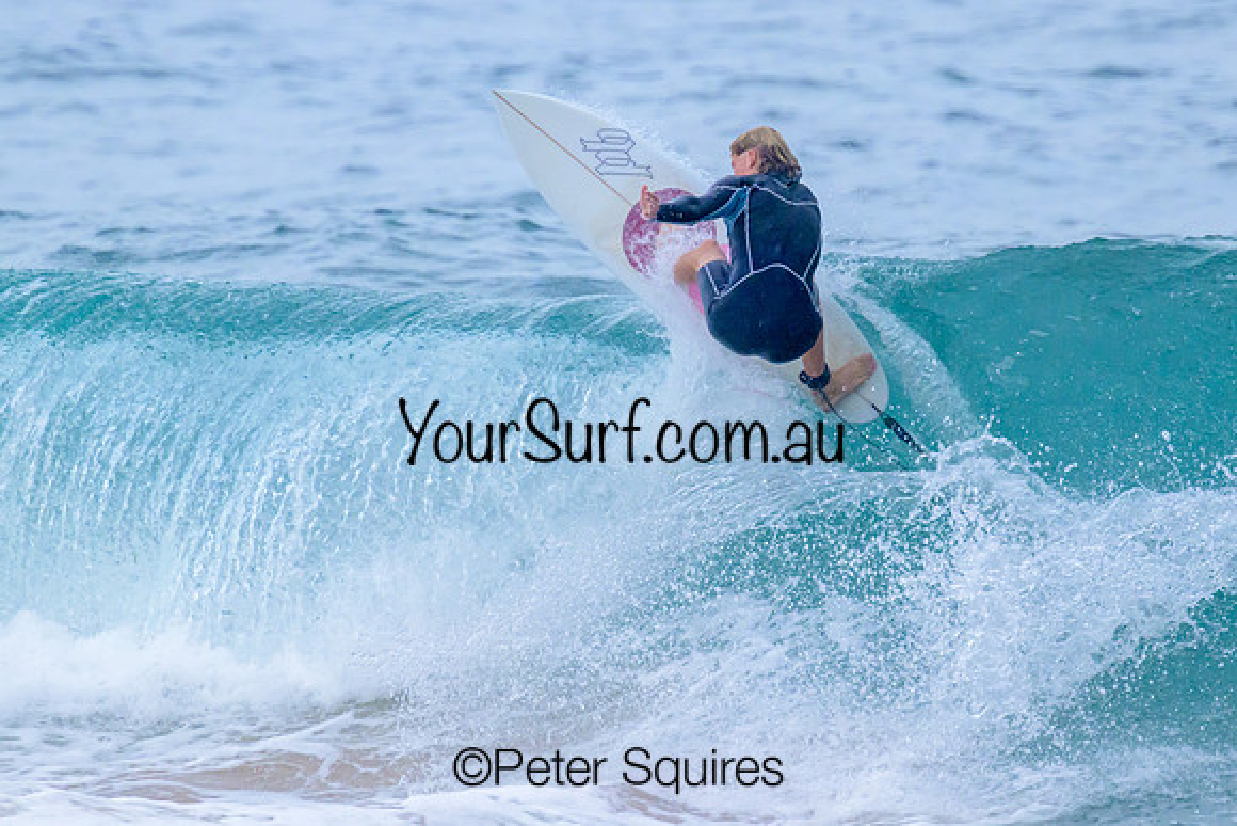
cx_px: 769
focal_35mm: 1095
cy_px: 292
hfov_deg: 1.9
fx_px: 37617
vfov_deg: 1.3
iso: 2000
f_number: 11
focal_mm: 800
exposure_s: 1/1600
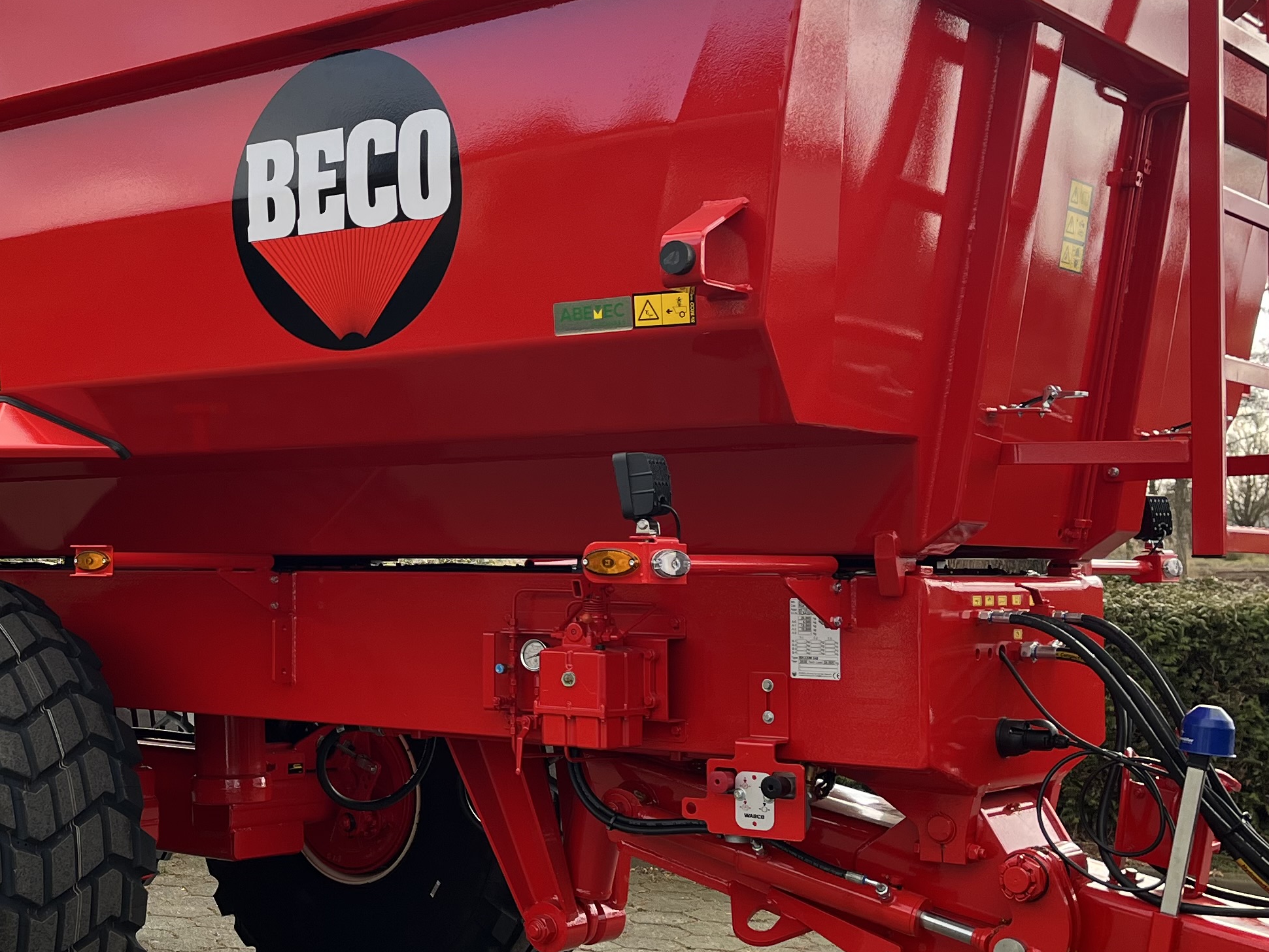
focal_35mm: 54
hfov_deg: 34.4
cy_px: 470
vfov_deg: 27.0
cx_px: 240
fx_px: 1980
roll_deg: +0.2
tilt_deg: +2.5
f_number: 1.6
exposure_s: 1/592
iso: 50
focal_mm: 5.1
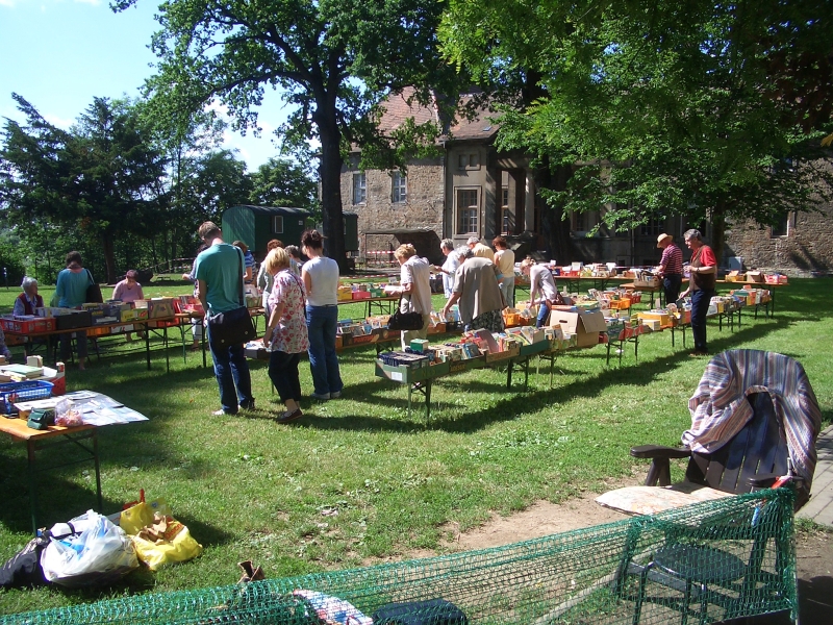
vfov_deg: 40.7
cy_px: 312
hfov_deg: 52.6
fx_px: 842
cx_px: 416
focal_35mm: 35
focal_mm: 5.8
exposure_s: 1/320
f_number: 4.3
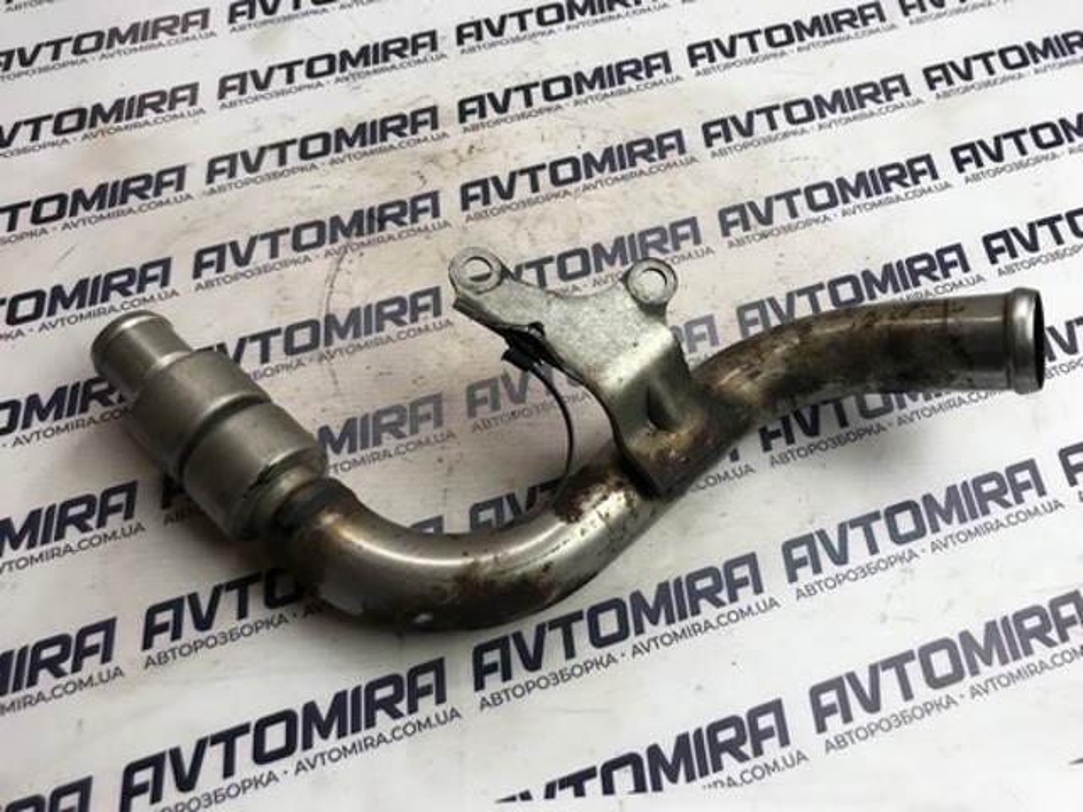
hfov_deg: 63.4
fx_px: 876
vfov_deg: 49.7
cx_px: 542
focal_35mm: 28
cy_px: 406
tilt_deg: -63.0
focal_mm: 3.99
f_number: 1.8
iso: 32
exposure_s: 1/100
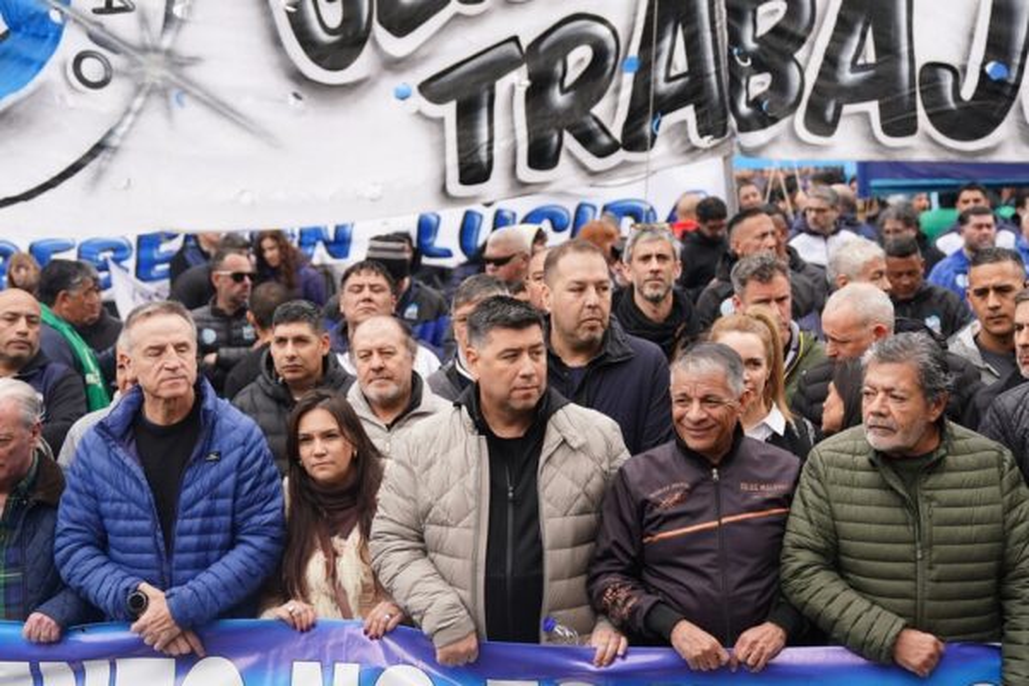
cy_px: 343
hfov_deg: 42.7
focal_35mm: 46
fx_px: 1315
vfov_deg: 29.2
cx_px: 514
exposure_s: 1/1250
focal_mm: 46
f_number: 2.8
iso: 400
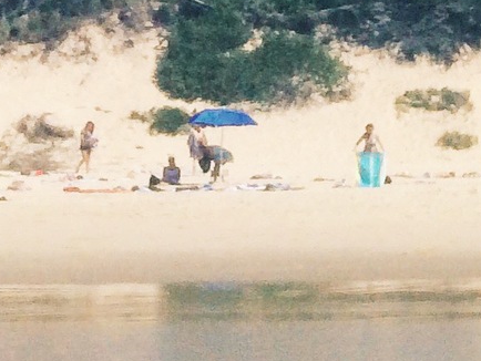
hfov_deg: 10.7
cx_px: 1013
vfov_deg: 8.9
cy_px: 209
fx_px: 2322
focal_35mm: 167
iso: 32
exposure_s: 1/2933
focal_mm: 4.15
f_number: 2.2
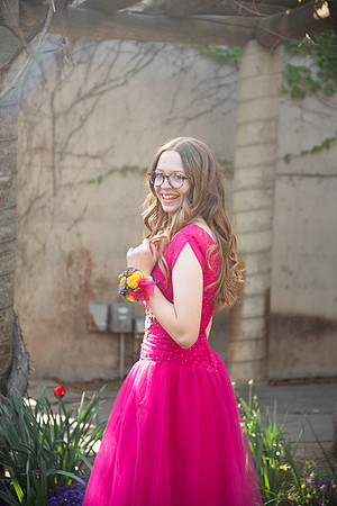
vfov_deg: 23.9
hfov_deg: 16.1
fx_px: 1193
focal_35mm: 85
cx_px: 168
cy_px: 253
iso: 250
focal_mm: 85
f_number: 4
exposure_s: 1/125
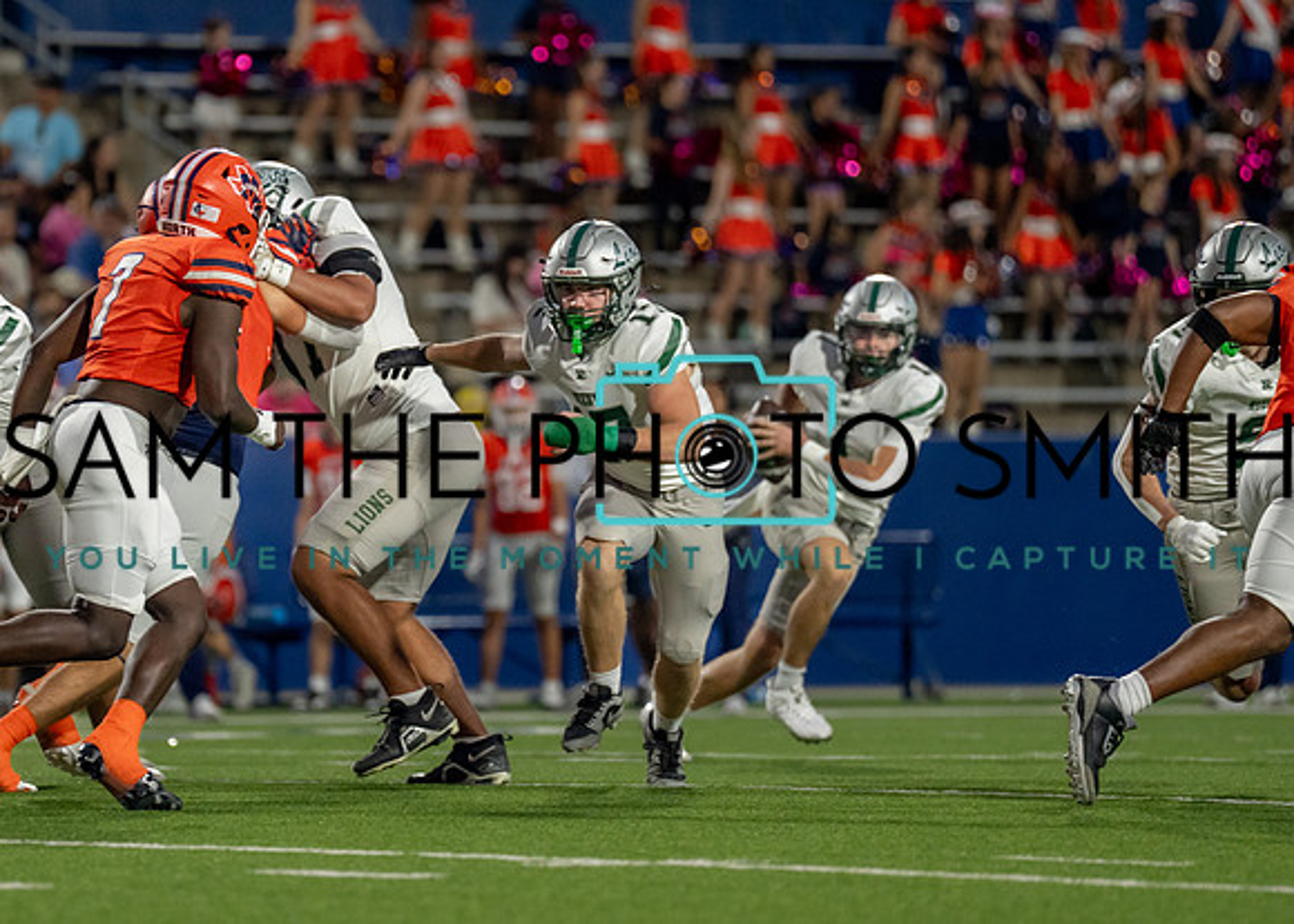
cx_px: 371
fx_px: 13267
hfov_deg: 5.6
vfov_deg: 4.0
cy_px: 422
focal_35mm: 361
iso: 2000
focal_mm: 200
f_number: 2.8
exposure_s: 1/1600
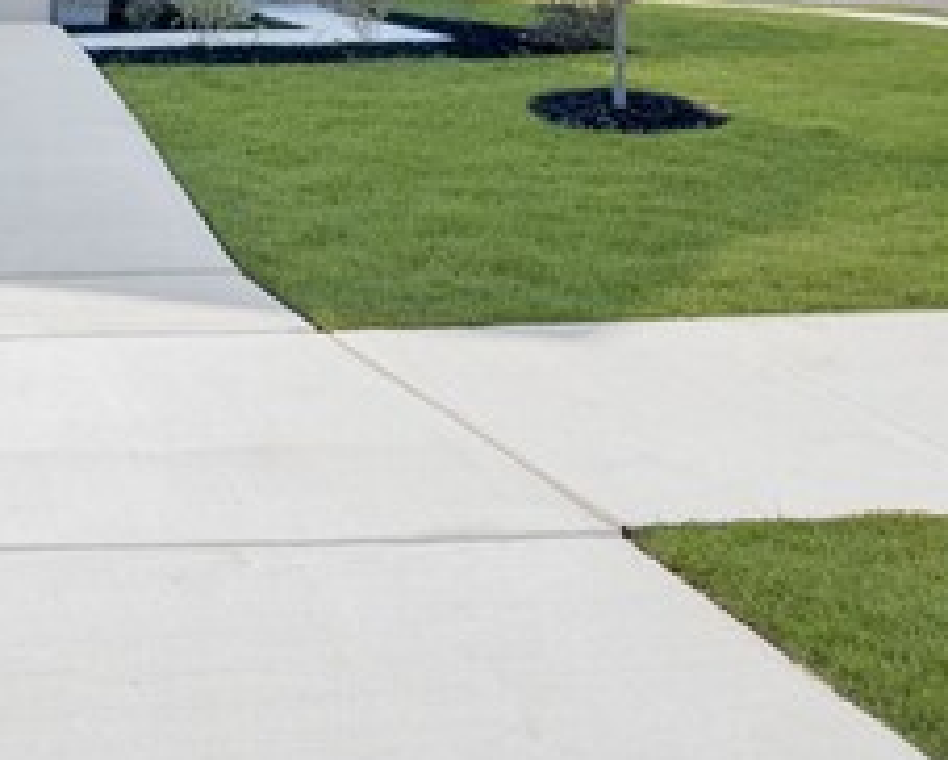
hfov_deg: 40.4
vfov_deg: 35.4
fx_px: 1039
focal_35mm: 37
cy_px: -40
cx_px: -75
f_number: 9
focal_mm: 14
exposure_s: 1/320
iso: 100
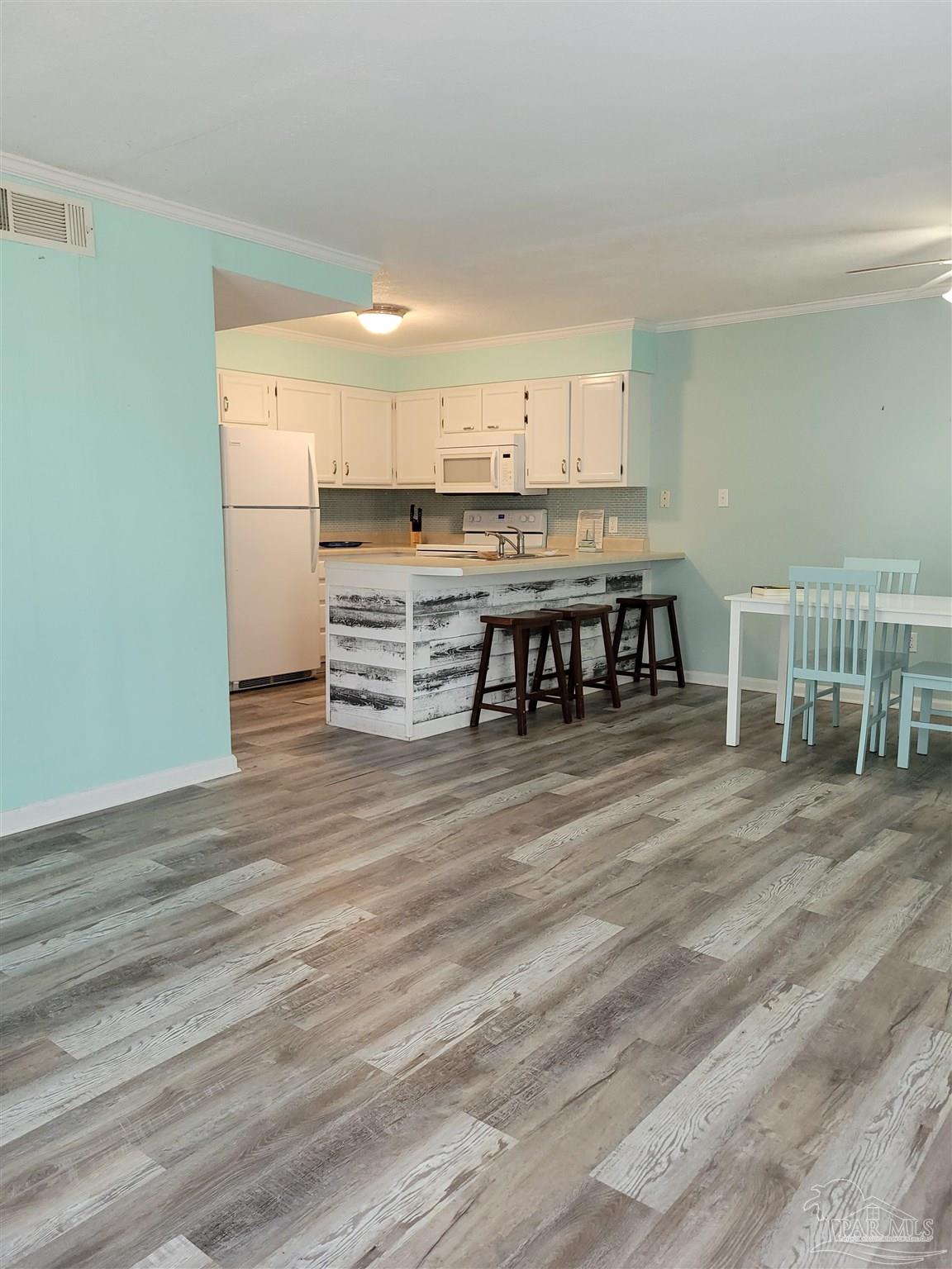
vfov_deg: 67.3
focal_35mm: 26
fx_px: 953
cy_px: 634
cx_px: 476
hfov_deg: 53.1
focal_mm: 5.4
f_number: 1.8
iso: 125
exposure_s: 1/60
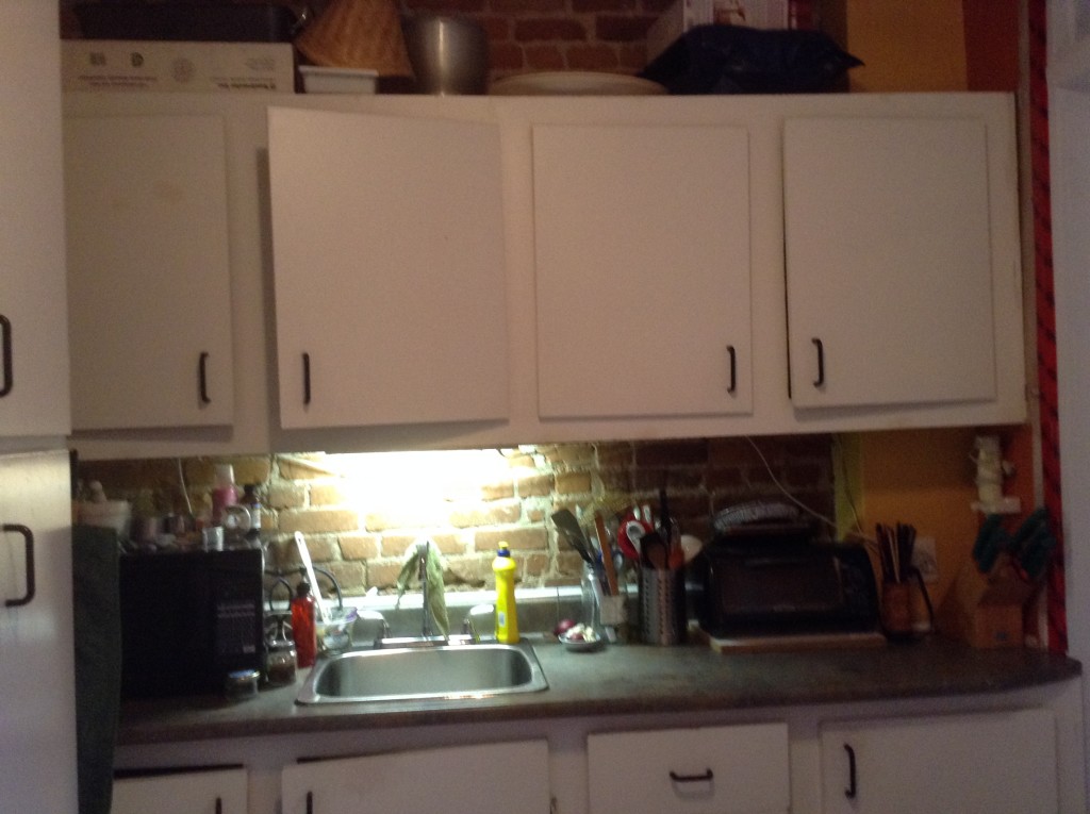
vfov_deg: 42.8
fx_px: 1038
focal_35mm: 33
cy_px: 407
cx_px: 545
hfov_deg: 55.4
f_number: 2.4
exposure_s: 1/15
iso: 200
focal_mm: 3.3
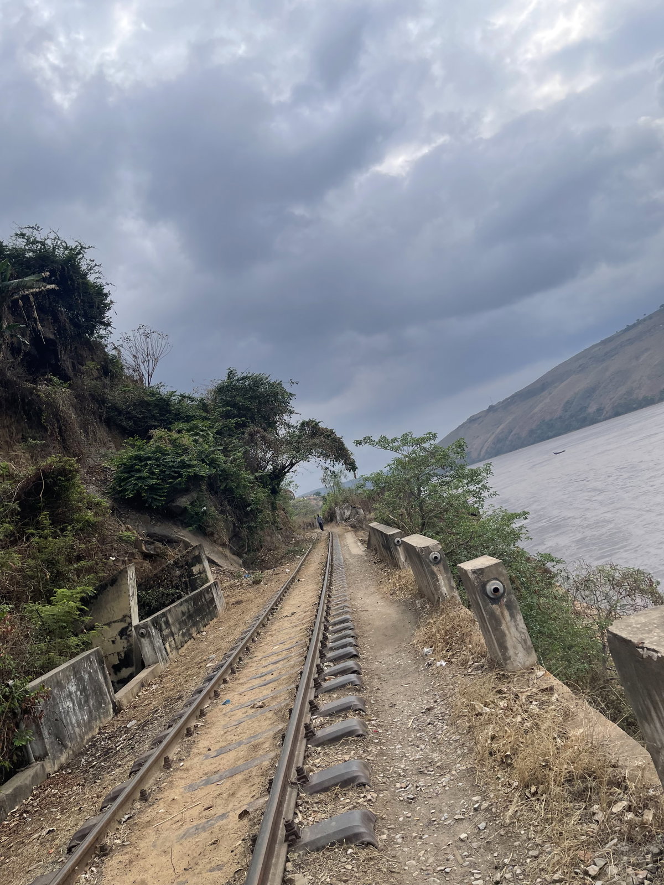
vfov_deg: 69.4
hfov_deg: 54.9
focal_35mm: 25
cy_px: 442
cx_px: 332
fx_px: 639
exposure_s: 1/3257
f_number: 1.6
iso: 32
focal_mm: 5.1
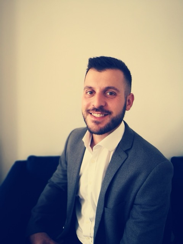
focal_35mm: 27
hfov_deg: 51.4
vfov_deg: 65.3
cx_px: 92
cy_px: 122
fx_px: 190
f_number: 1.6
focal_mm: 3.95
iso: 200
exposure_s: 1/50
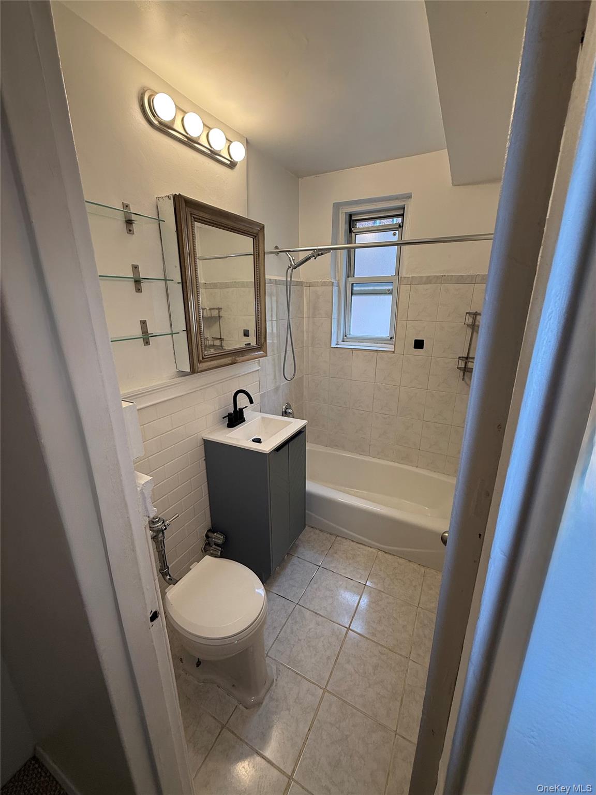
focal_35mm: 14
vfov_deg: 102.1
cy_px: 398
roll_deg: -0.8
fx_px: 321
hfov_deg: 85.7
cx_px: 298
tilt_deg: -17.1
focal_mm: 2.22
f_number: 2.2
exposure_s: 1/120
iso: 100
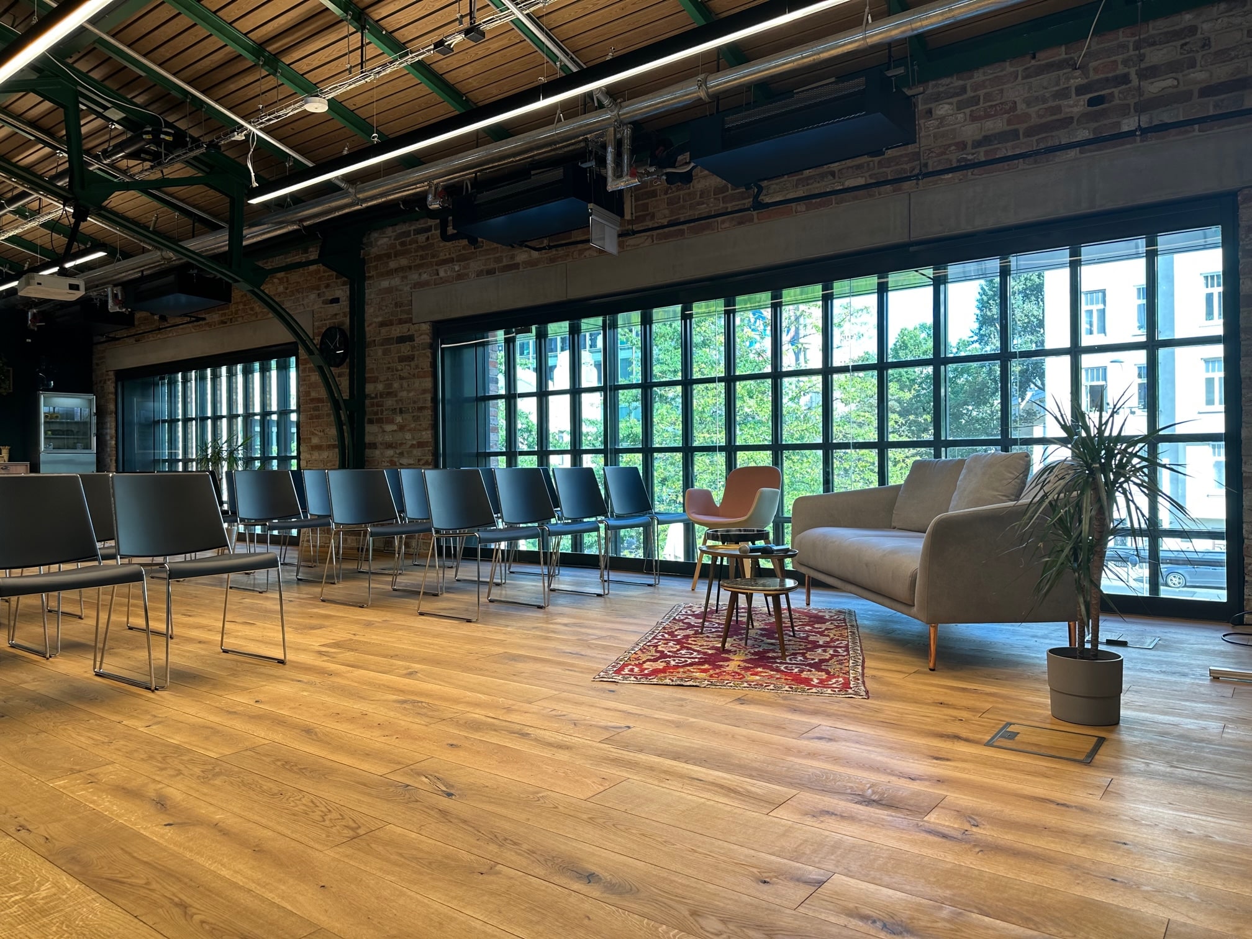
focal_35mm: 24
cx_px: 626
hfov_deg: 71.6
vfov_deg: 56.8
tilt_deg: -0.7
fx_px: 868
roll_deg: +0.2
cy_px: 470
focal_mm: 6.86
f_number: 1.78
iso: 50
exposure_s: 1/104
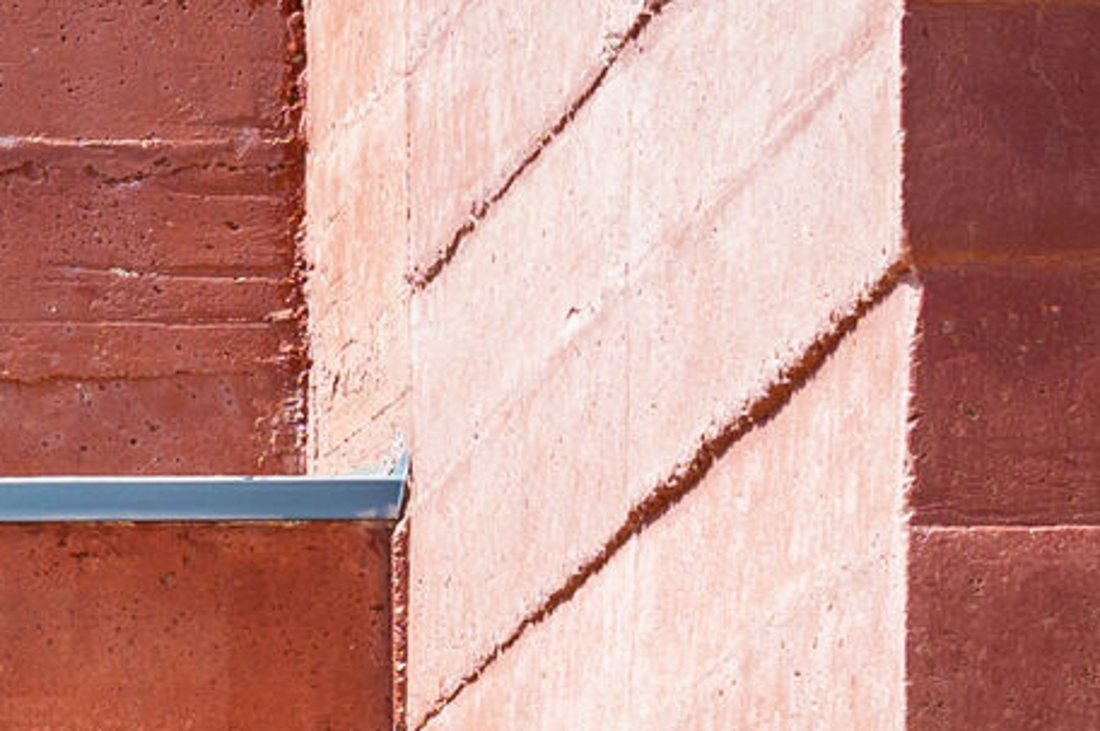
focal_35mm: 430
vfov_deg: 3.2
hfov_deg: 4.7
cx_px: -1773
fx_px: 13125
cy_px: 1391
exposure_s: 1/320
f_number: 7.1
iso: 100
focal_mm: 70
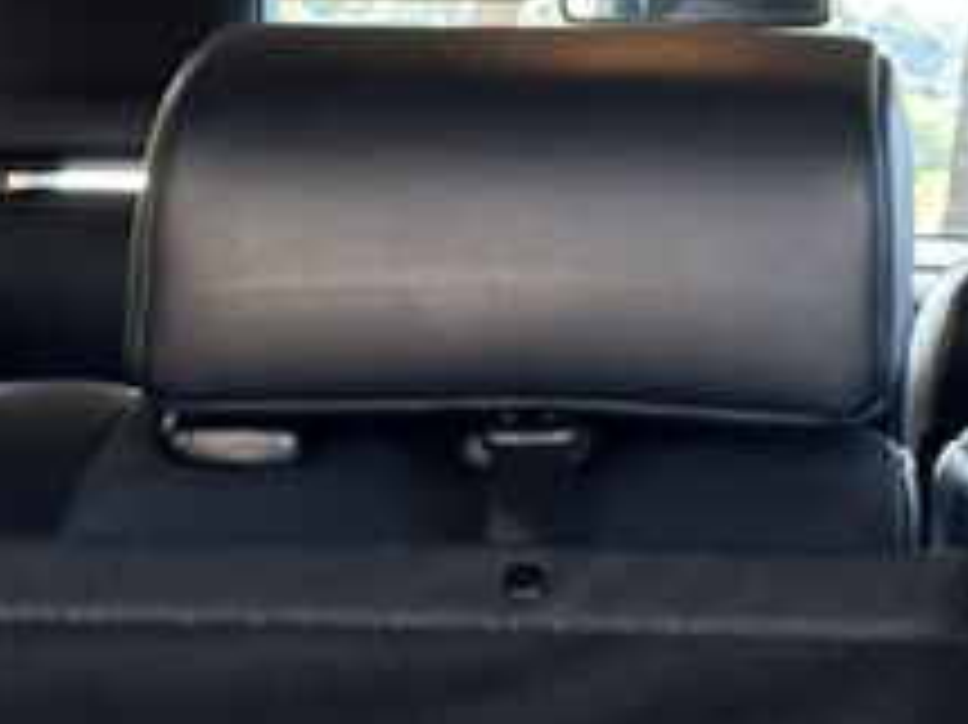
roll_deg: -1.9
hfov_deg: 21.8
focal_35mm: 89
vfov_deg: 15.2
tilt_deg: +17.7
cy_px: -398
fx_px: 2487
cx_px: 761
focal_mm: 6.86
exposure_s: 1/121
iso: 125
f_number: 1.78
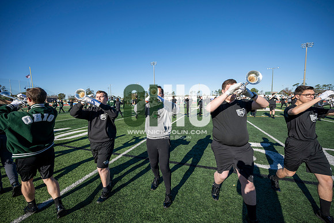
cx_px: 167
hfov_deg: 104.2
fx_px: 130
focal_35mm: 14
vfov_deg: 81.2
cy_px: 112
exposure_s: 1/2000
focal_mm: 14
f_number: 4
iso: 160
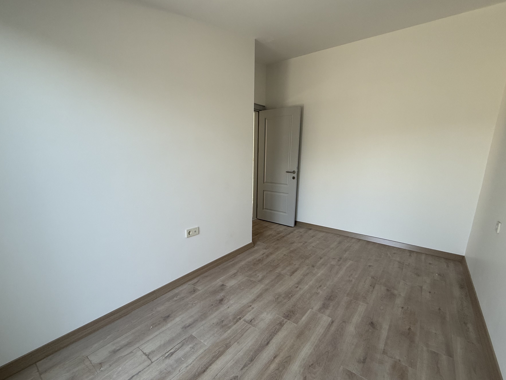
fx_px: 234
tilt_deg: -12.0
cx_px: 248
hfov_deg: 94.5
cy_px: 202
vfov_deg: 78.0
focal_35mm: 16
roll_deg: -0.3
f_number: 2.2
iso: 125
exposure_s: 1/99
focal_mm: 2.22
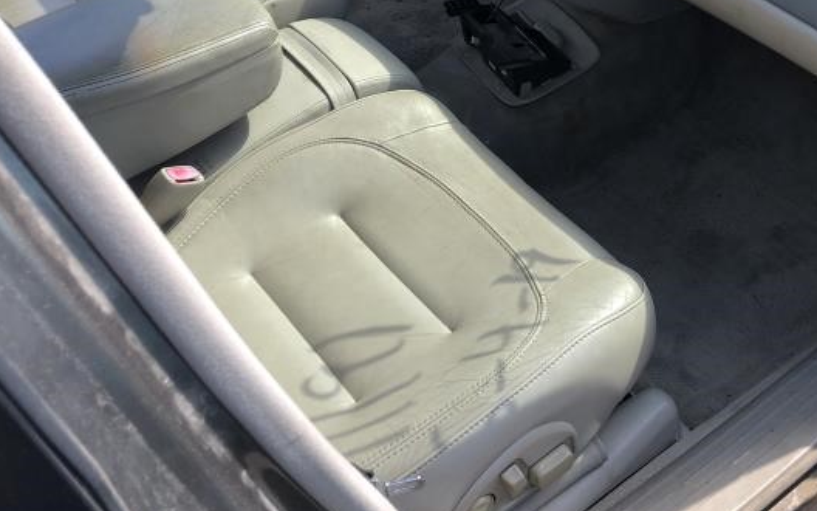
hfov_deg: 43.8
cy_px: 178
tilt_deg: -42.2
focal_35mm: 45
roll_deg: +0.6
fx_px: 1002
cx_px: 538
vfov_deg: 28.4
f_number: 1.8
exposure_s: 1/274
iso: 20
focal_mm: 3.99
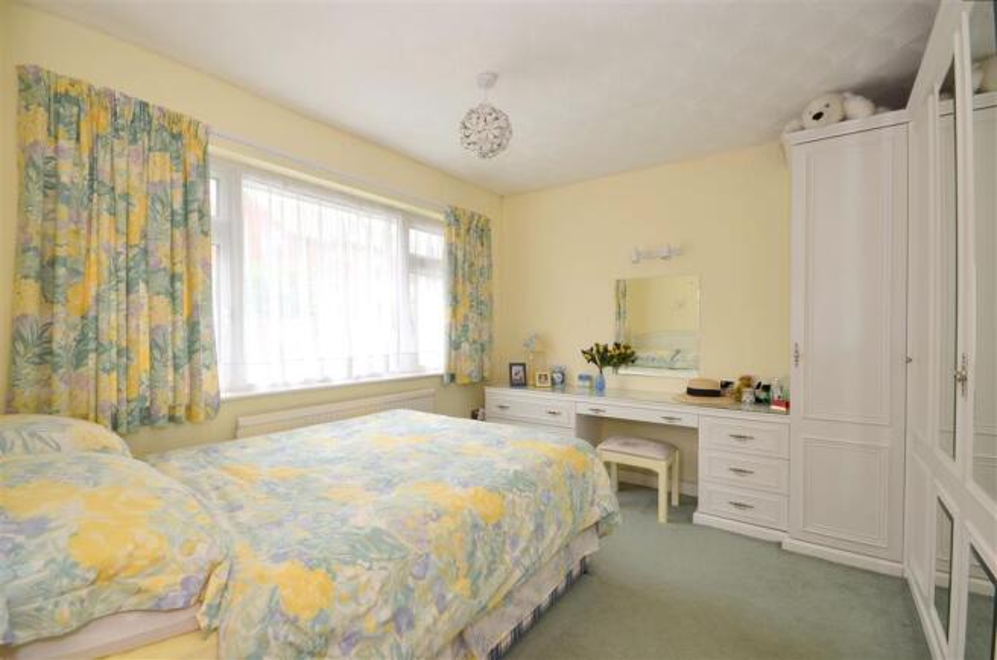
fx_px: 414
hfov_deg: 100.5
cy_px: 330
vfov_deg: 77.0
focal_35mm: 15
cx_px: 498
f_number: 11
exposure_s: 1/8
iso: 200
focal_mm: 10
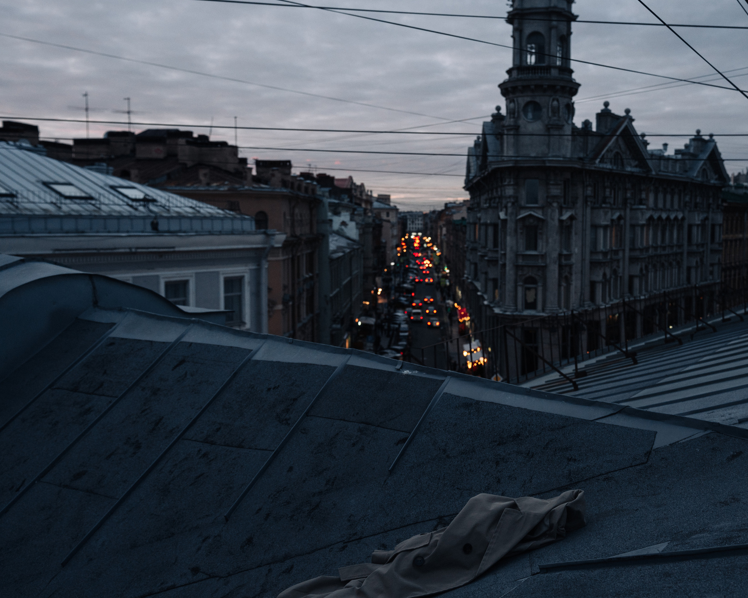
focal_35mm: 37
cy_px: 286
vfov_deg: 40.1
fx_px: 819
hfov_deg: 48.6
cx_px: 474
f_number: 4
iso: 640
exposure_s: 1/100
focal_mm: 28
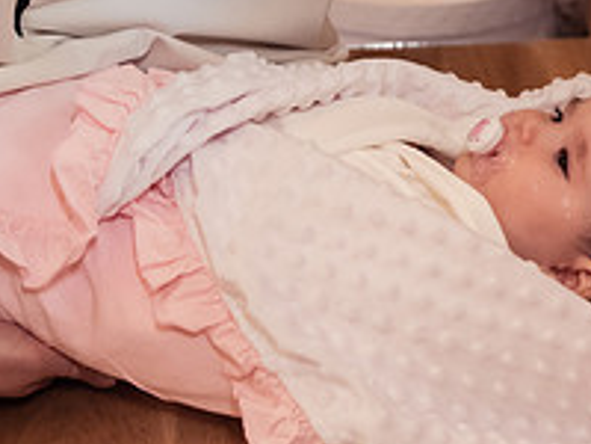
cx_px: 552
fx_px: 1861
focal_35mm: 109
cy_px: 122
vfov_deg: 13.5
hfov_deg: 17.7
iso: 1250
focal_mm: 31
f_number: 2.8
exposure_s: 1/125
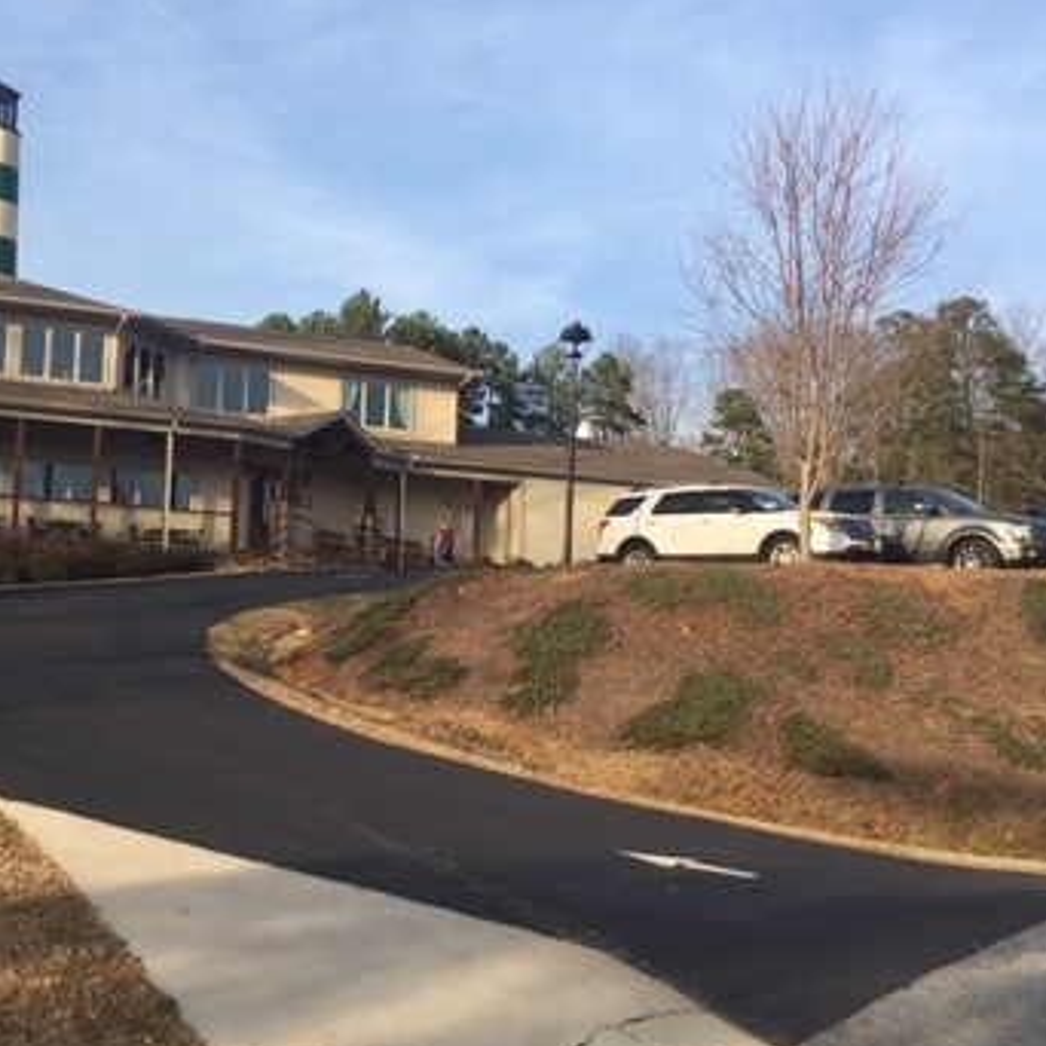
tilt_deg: +8.9
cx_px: 336
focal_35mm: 48
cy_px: 480
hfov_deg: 35.0
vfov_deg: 35.3
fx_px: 1641
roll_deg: -1.4
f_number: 2.2
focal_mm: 4.15
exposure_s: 1/657
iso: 25
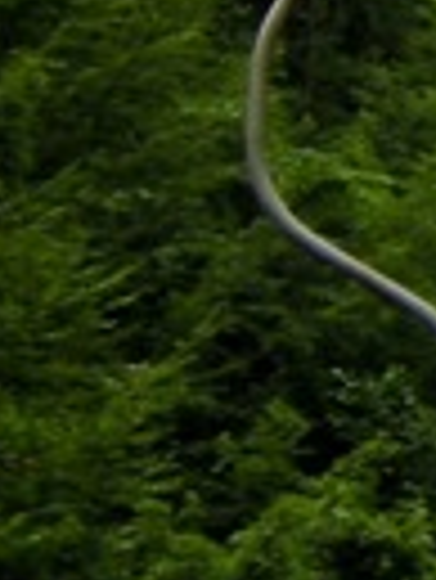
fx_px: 6924
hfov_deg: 3.5
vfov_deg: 4.8
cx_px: 1551
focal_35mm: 413
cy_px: -135
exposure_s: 1/212
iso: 64
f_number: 3.8
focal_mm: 8.8
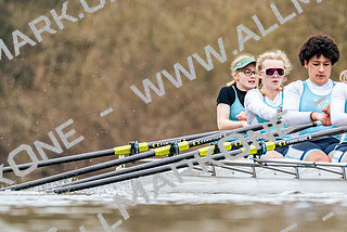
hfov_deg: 1.9
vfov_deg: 1.3
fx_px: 10477
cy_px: 107
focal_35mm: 1086
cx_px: 265
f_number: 6.3
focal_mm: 600
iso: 4000
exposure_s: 1/2000
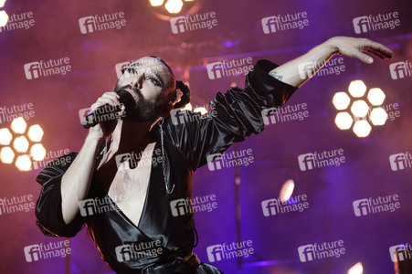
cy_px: 137
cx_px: 206
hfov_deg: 22.6
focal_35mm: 90
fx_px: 1029
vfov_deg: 15.2
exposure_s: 1/250
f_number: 4.5
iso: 2000
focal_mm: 90
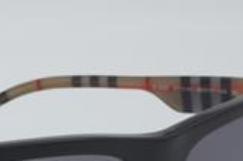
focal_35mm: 204
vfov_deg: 6.6
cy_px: 182
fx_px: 1375
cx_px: 10
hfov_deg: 10.0
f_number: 32
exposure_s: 1/4
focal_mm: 55
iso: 100
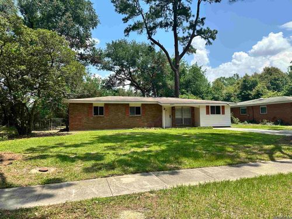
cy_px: 110
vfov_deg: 56.8
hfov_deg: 71.6
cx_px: 146
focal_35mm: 24
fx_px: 202
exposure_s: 1/2882
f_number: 1.78
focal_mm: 6.86
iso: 80
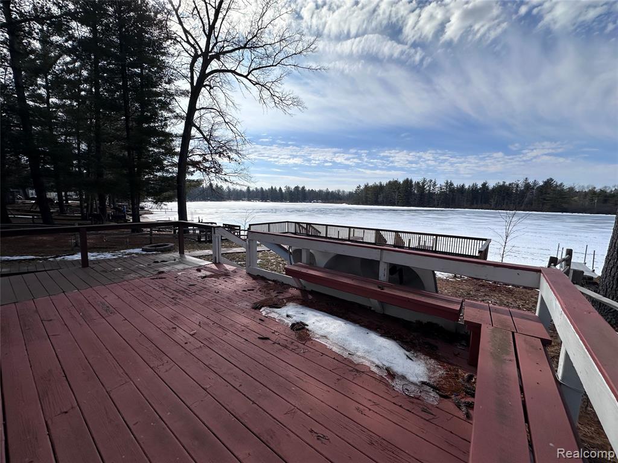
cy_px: 232
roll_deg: -0.9
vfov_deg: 85.7
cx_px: 309
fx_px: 250
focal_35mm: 14
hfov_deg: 102.1
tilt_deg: -7.6
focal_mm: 2.22
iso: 50
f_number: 2.2
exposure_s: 1/5051
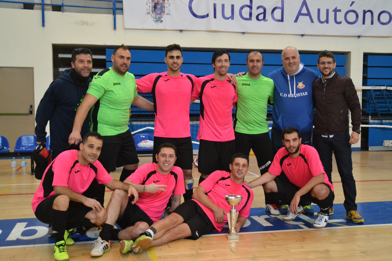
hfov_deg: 46.4
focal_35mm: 42
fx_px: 457
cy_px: 130
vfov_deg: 31.9
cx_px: 196
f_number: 4
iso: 3200
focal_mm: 28
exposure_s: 1/500
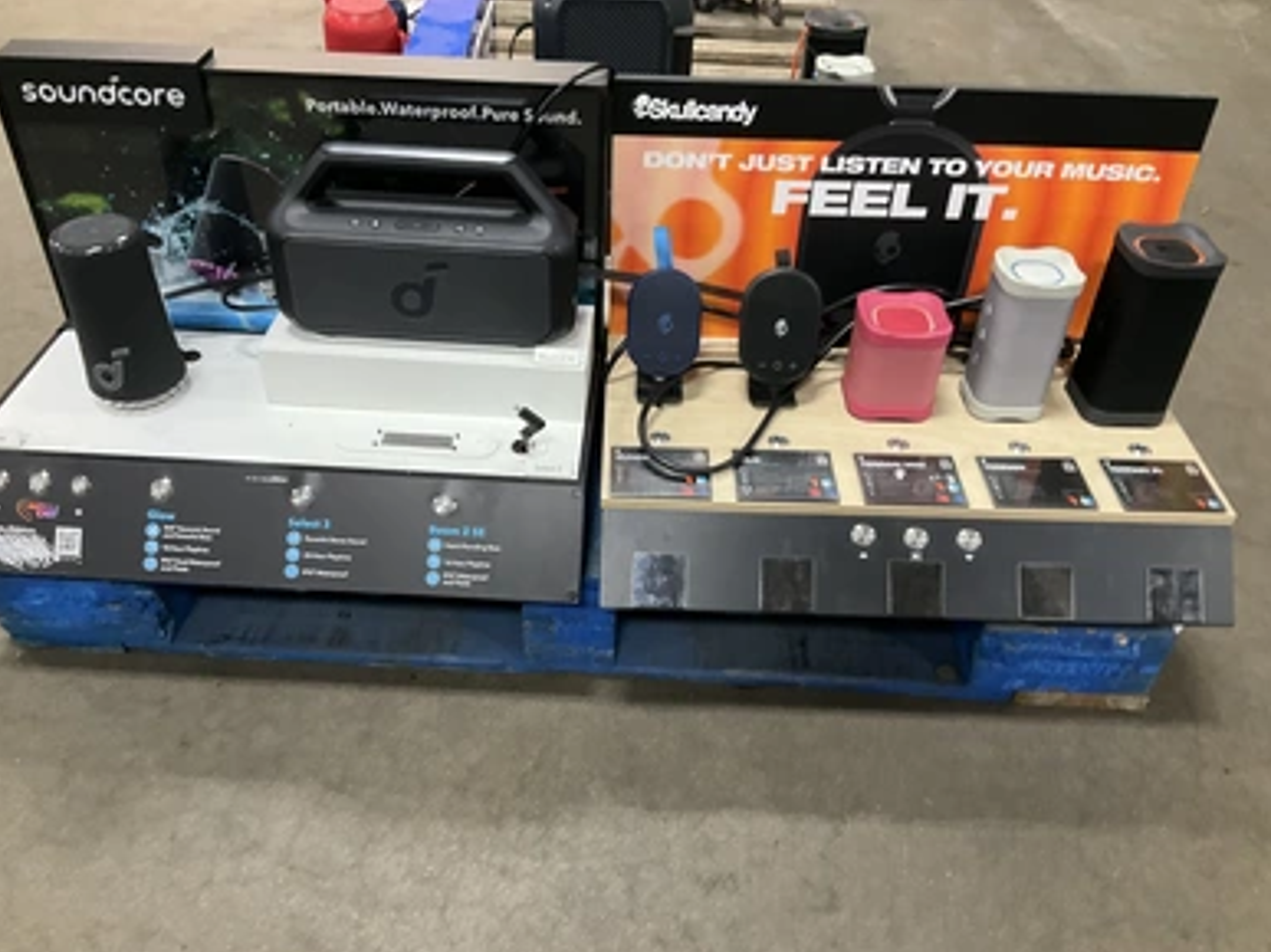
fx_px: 1101
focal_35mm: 30
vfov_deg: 46.8
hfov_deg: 60.0
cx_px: 621
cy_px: 489
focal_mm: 3
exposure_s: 1/40
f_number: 1.8
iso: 200
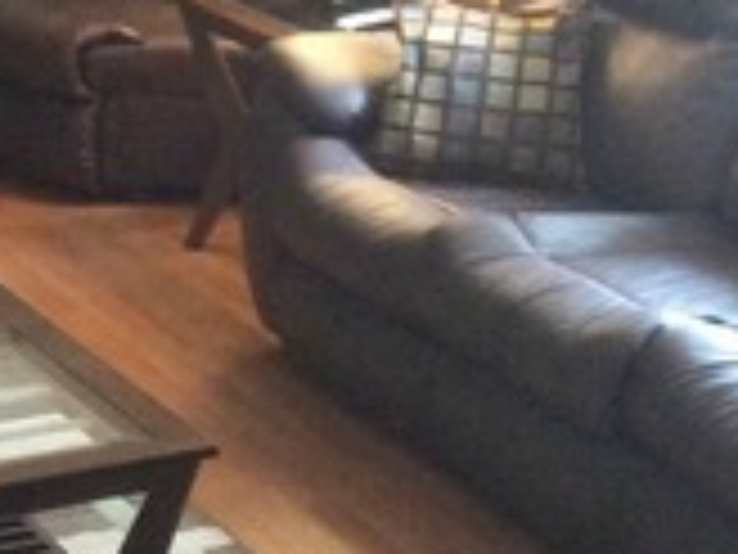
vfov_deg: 11.5
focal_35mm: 129
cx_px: -63
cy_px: 293
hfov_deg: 14.9
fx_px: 2750
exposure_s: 1/24
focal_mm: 3.3
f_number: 2.4
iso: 320
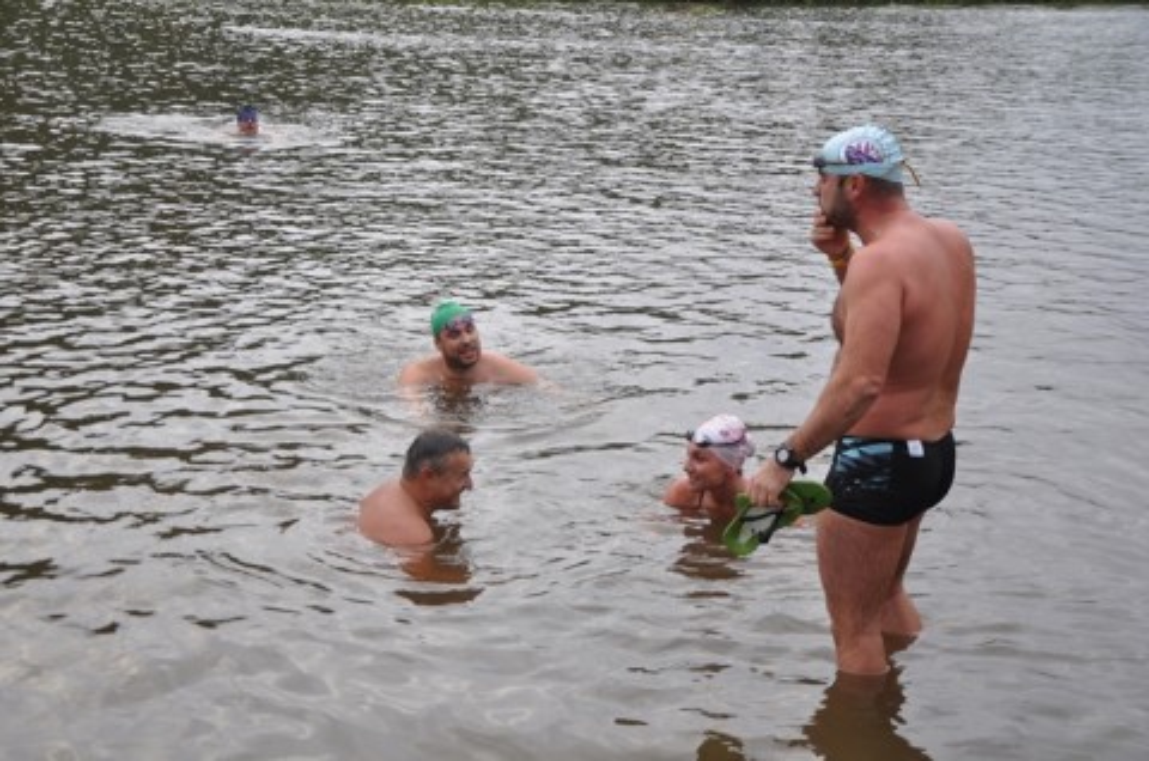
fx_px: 1672
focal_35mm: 52
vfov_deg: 25.6
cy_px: 380
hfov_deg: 37.9
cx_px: 574
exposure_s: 1/100
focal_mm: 35
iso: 400
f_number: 5
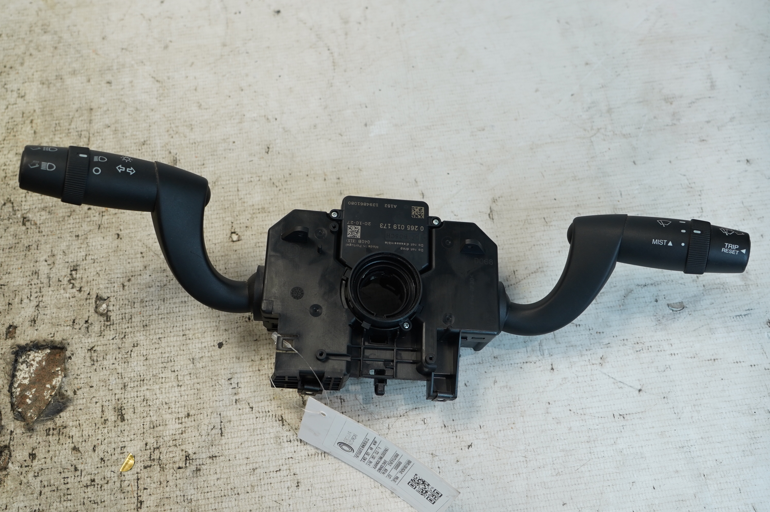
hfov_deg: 57.3
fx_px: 705
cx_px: 385
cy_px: 256
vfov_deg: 39.9
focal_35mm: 33
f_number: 4
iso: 500
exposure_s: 1/160
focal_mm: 22
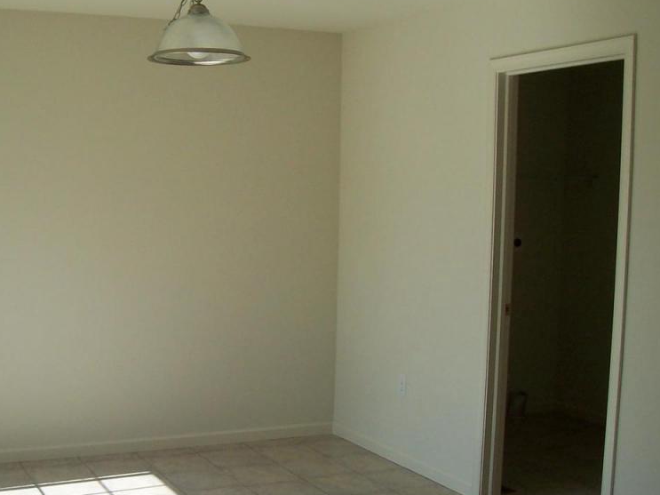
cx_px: 237
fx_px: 972
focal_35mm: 51
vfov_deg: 28.5
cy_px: 303
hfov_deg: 37.2
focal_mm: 5.6
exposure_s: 1/125
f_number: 5.6
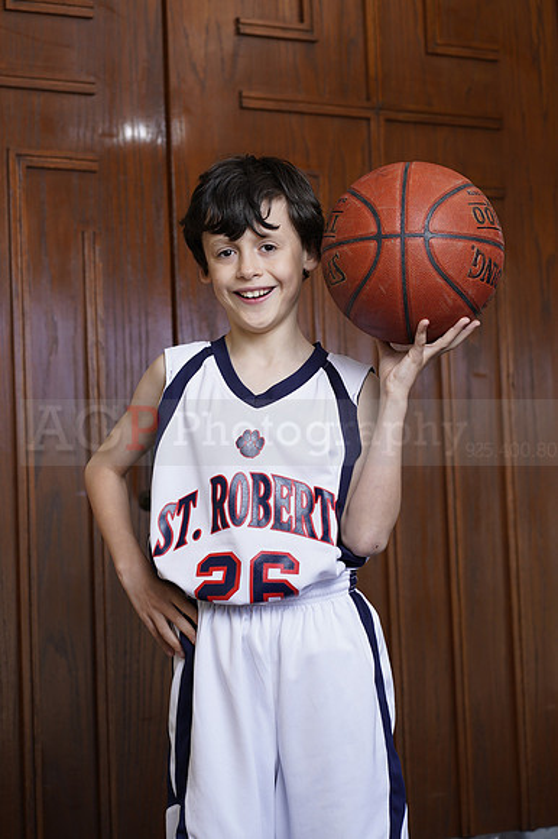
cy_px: 420
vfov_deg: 23.9
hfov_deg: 16.1
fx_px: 1978
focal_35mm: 85
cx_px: 279
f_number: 5.6
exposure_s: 1/250
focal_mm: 85
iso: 200
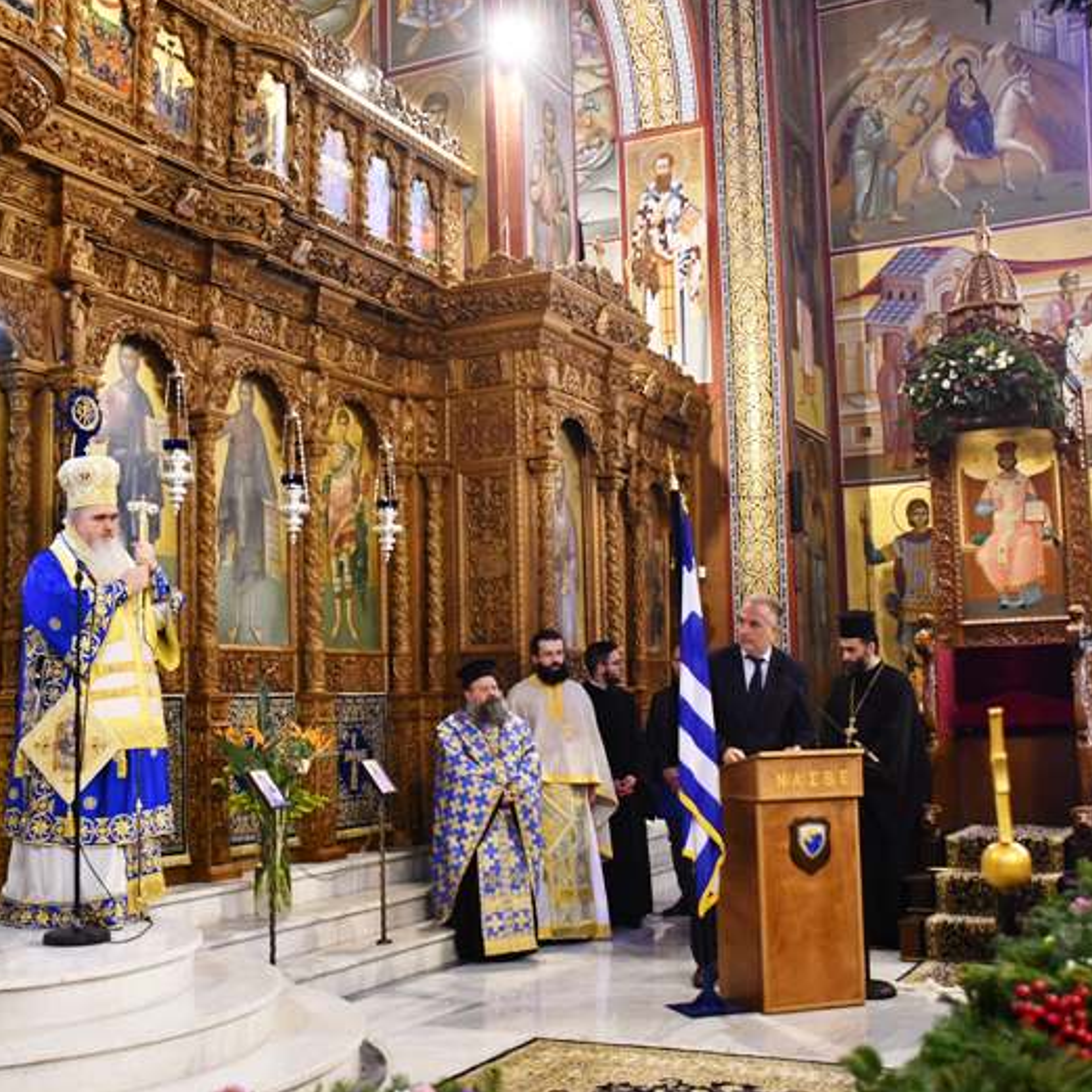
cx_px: 529
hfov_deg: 39.2
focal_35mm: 43
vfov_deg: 39.2
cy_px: 549
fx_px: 1535
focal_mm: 22
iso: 2500
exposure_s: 1/125
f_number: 3.5
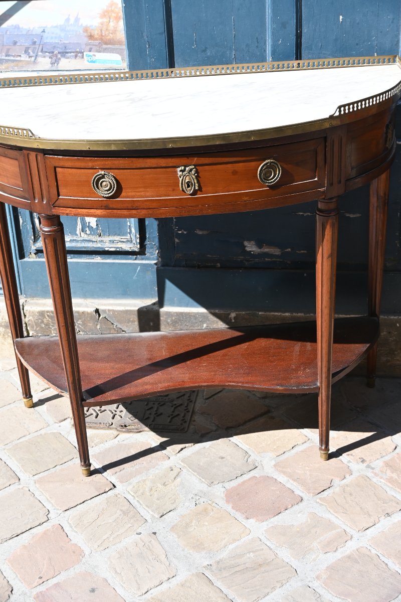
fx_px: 877
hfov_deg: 25.8
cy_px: 301
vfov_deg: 37.9
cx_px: 200
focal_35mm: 52
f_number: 5.6
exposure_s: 1/250
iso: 140
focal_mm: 35
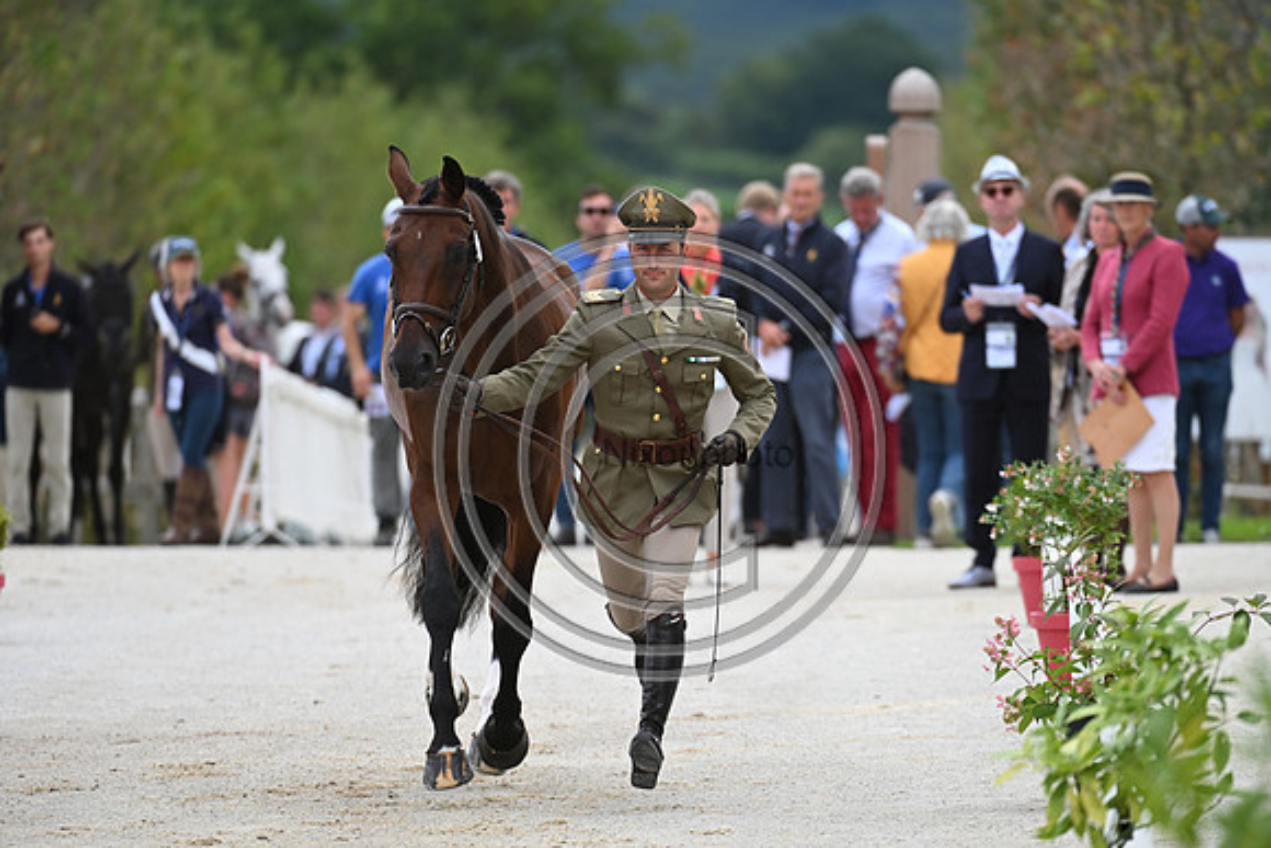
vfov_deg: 3.4
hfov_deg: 5.2
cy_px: 424
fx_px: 14125
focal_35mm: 400
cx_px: 636
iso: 640
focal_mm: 400
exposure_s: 1/1600
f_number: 5.6
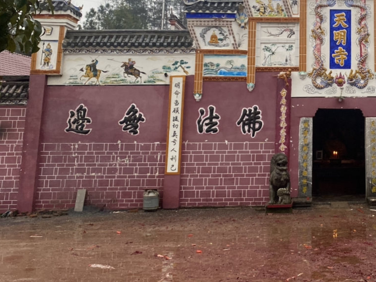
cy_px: 50
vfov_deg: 27.9
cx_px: 350
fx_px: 554
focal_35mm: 51
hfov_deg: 35.0
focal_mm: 4.25
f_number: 1.8
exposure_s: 1/121
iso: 125
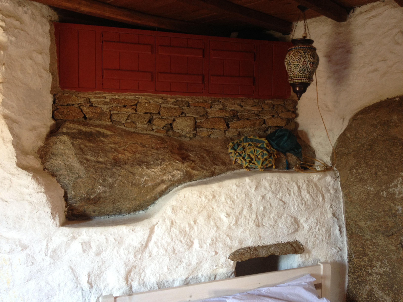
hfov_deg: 52.6
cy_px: 151
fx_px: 407
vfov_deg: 40.7
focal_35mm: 35
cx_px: 202
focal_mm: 4.28
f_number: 2.4
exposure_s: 1/20
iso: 80
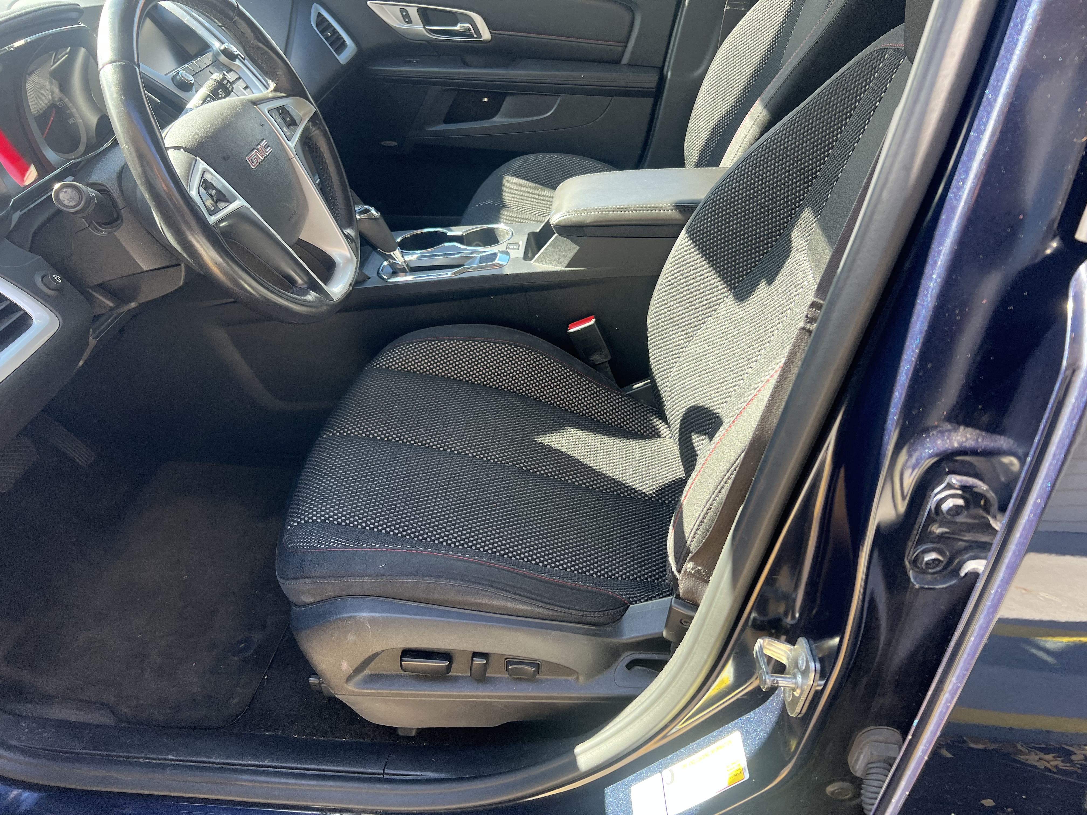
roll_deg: -2.7
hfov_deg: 67.3
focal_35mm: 26
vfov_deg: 53.1
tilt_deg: -35.5
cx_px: 544
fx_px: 816
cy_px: 408
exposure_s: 1/150
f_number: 1.5
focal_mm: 5.7
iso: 64
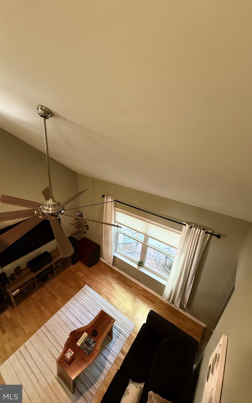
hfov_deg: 74.4
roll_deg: -2.6
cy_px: 203
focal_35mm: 15
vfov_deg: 101.5
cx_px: 109
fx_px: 165
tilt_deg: -24.0
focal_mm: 2.22
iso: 500
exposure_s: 1/60
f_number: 2.2
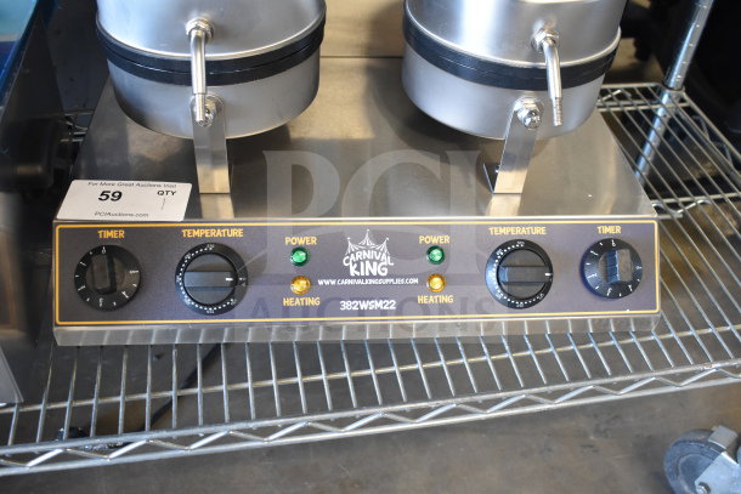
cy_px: 247
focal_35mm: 34
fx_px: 710
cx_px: 370
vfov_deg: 38.4
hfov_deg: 55.1
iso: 1250
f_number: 3.8
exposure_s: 1/40
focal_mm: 23
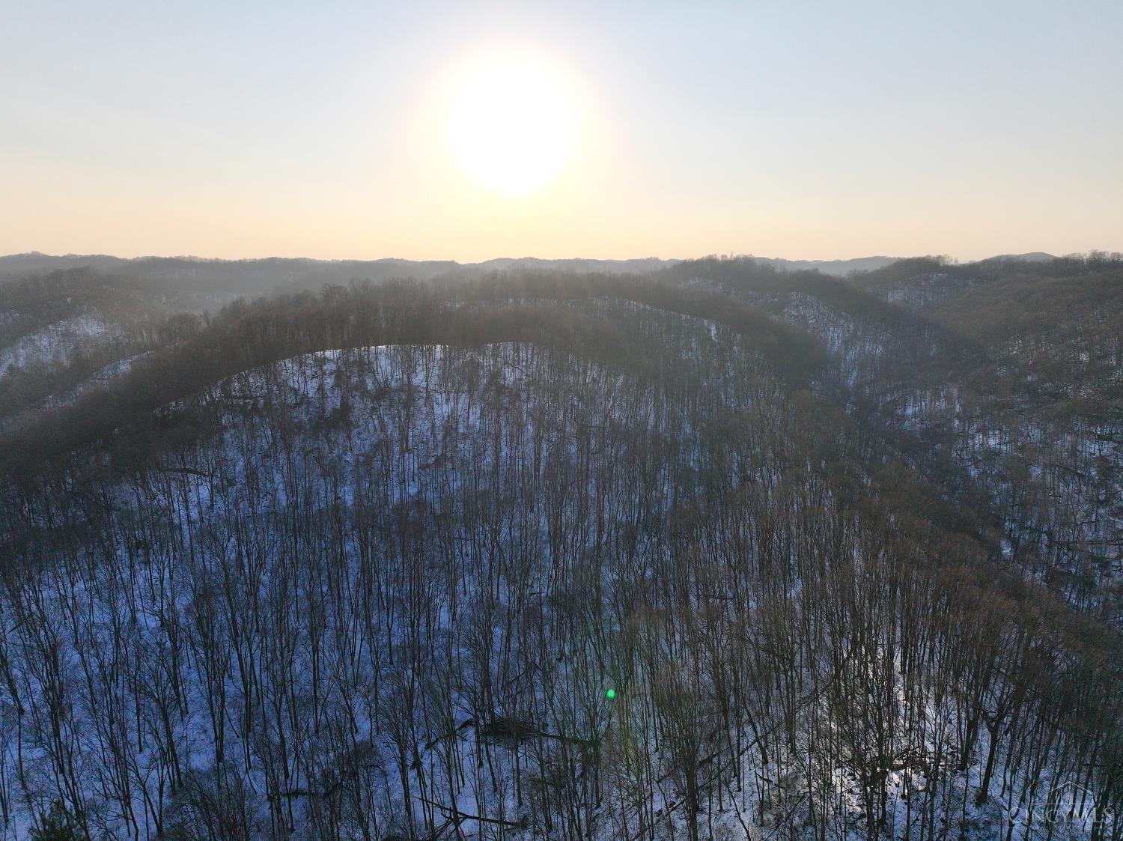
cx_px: 562
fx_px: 778
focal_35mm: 24
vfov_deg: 56.8
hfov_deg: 71.6
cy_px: 420
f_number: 2.8
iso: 250
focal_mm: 12.29
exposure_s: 1/320
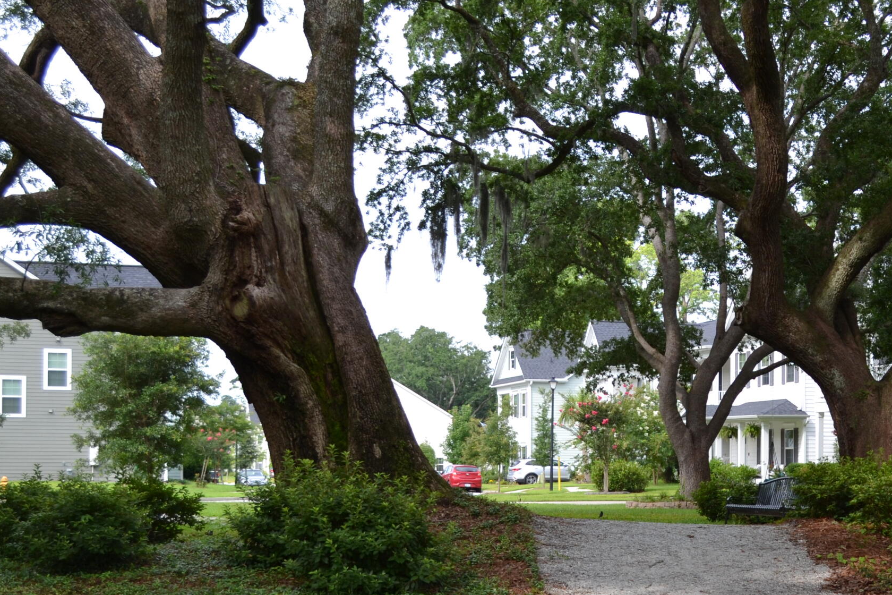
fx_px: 1858
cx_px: 734
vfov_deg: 18.1
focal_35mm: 75
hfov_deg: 26.4
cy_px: 424
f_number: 5.6
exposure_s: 1/125
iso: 100
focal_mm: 28
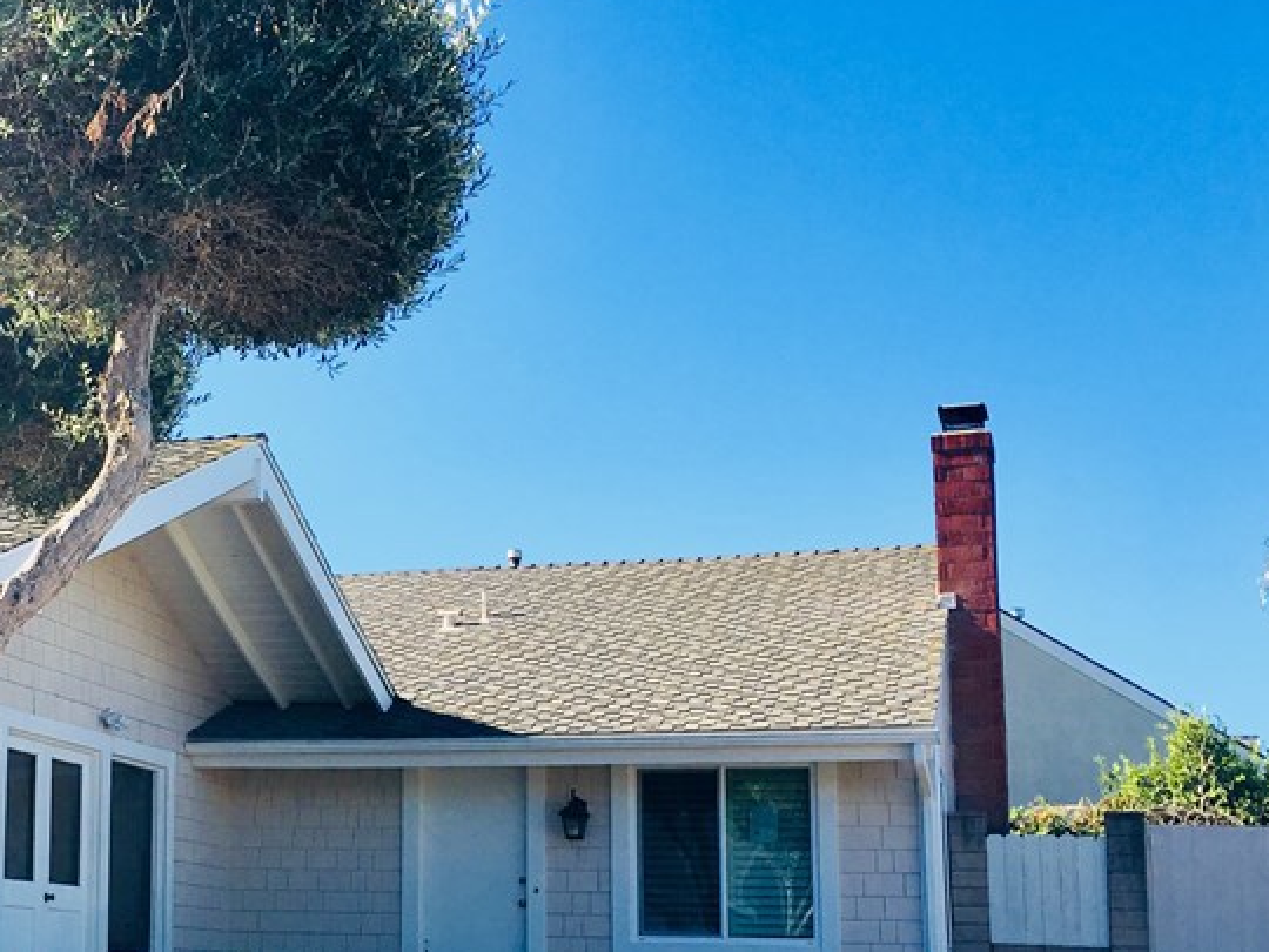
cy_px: 646
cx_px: 282
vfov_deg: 26.4
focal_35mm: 55
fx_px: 2016
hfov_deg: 34.0
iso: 25
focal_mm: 4.15
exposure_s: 1/927
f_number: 2.2
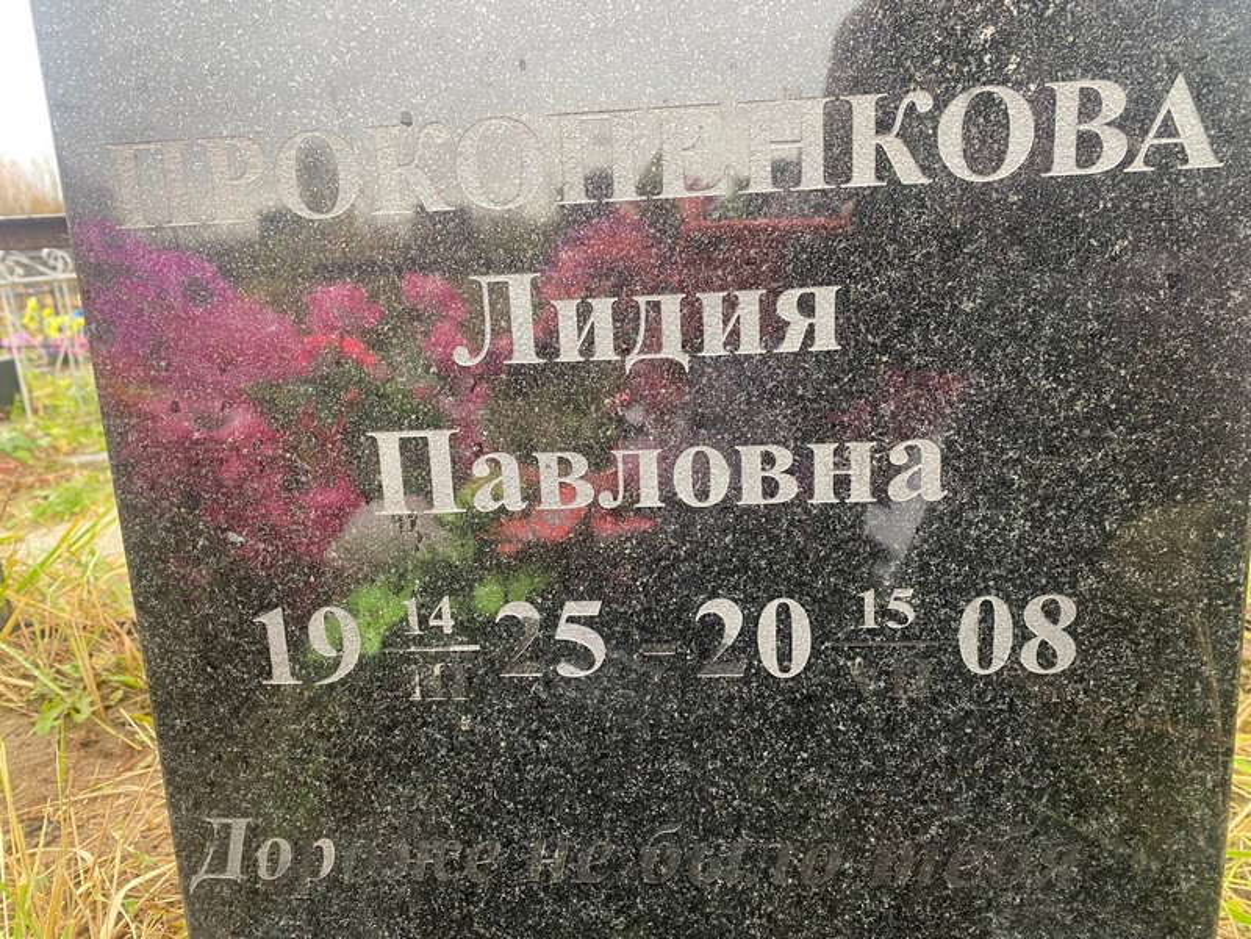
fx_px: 940
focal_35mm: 26
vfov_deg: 53.1
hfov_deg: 67.3
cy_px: 470
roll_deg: +2.7
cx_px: 626
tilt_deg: -14.1
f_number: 1.8
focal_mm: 4.25
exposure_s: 1/83
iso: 125
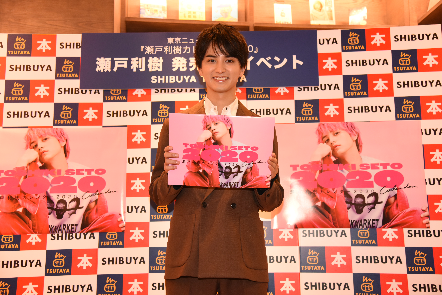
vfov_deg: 29.3
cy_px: 148
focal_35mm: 46
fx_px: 565
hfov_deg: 42.7
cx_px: 221
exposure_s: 1/125
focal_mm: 46
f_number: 4.5
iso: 3200
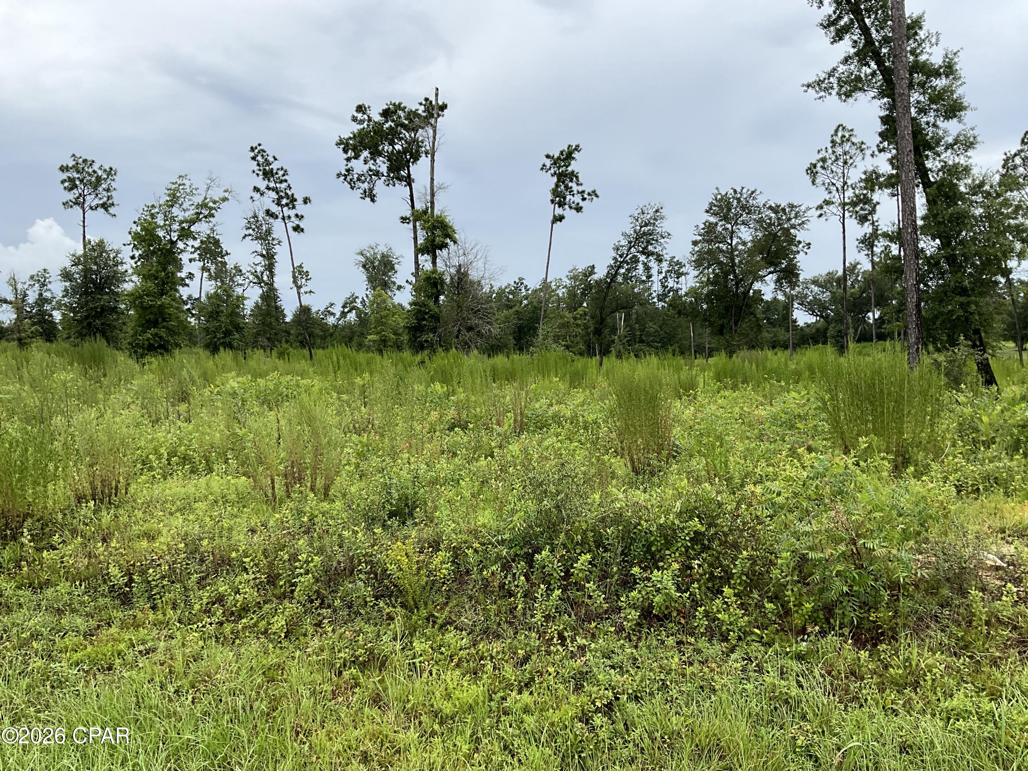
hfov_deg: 61.7
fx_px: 861
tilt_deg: -2.6
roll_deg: +1.1
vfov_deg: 48.2
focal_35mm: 29
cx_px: 514
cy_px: 386
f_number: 1.8
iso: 25
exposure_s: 1/1076
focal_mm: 3
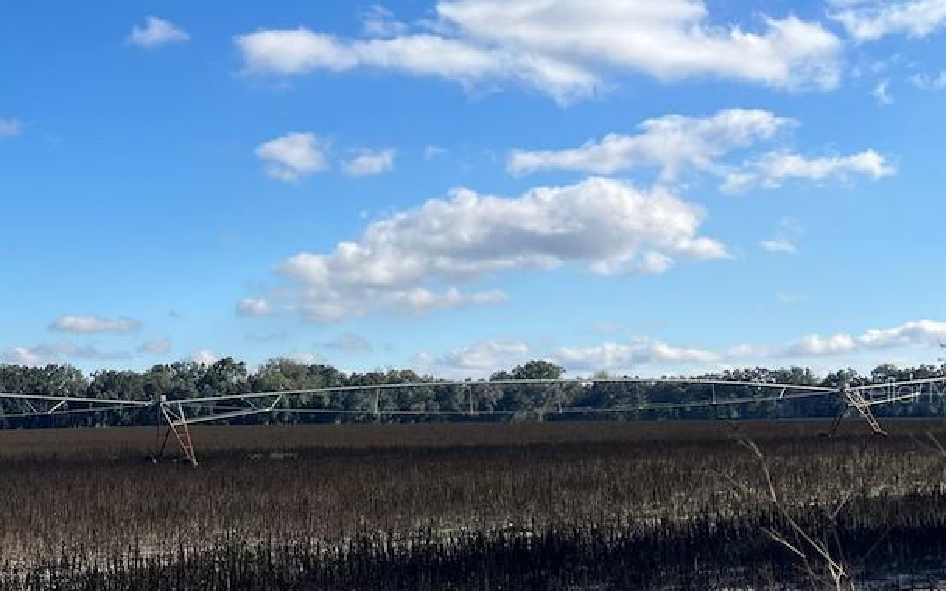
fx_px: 1495
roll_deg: +1.1
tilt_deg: +0.8
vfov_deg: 22.3
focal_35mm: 58
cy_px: 390
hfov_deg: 32.3
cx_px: -6
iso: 50
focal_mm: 5.7
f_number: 1.5
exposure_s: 1/4831
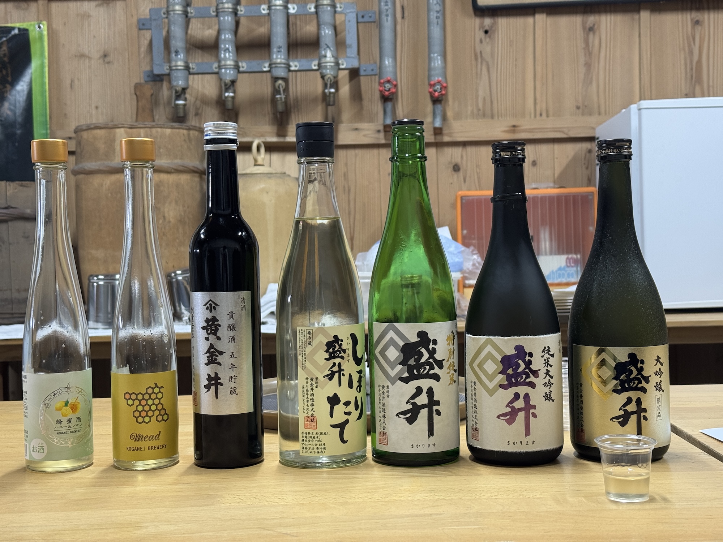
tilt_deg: -1.8
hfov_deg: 39.7
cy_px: 271
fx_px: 1003
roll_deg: +1.7
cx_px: 362
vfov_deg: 30.3
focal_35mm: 48
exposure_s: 1/50
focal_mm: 6.76
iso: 160
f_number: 1.78
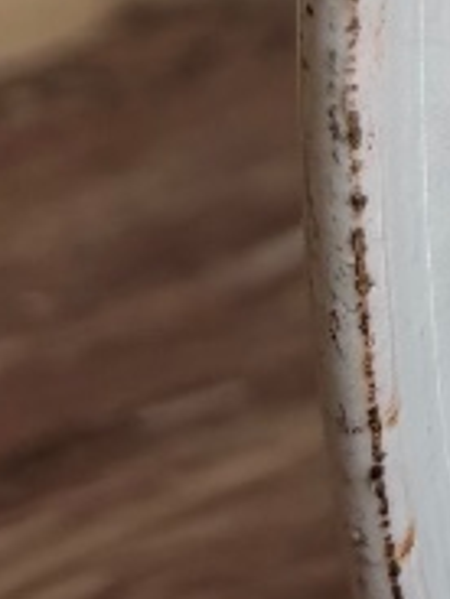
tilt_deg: -5.3
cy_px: -902
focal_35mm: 170
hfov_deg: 7.9
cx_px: 1161
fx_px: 2947
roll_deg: +3.1
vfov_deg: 10.0
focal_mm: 5.96
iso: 40
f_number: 1.6
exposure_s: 1/121
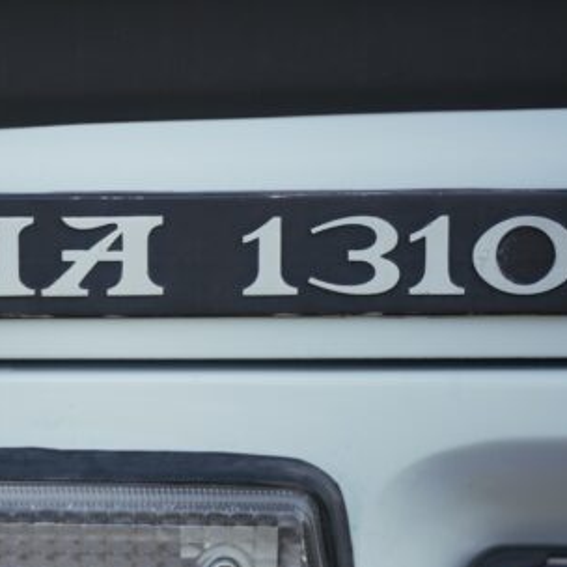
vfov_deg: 4.8
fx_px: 6764
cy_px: 320
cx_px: 103
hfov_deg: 4.8
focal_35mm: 365
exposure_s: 1/640
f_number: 2.8
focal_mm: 198
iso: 100
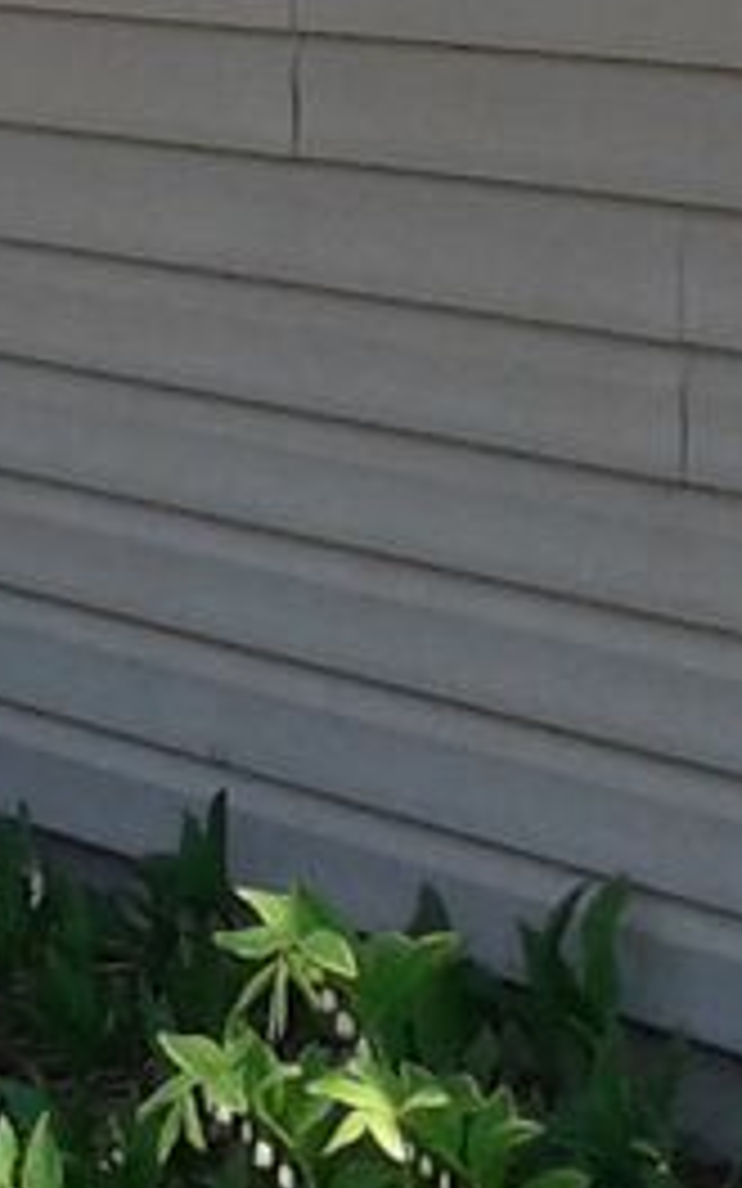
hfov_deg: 6.5
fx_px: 6439
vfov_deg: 10.4
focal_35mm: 199
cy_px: -209
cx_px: -513
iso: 50
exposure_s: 1/505
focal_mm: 3.3
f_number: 2.2
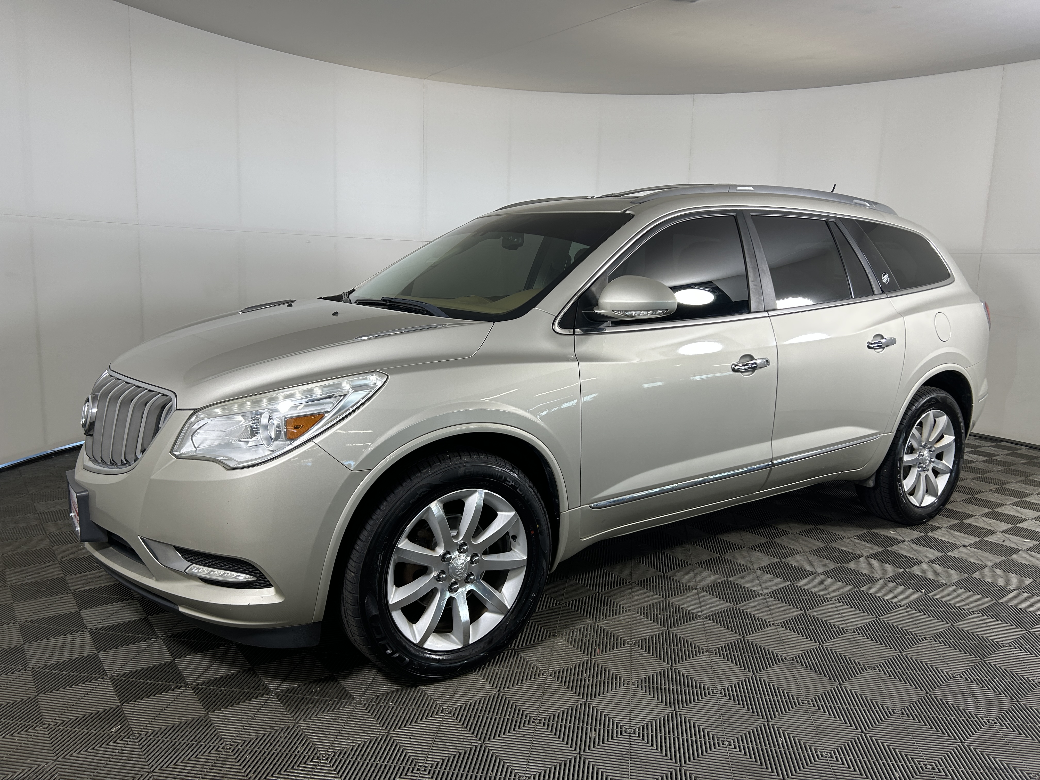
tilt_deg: -8.6
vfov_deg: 53.1
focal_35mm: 26
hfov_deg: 67.3
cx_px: 520
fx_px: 781
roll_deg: -0.7
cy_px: 390
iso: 32
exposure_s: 1/151
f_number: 1.5
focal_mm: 5.7
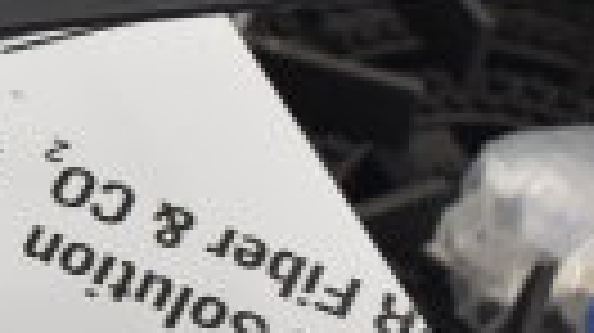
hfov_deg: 11.8
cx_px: -666
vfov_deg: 7.6
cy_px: 178
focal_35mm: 160
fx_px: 2518
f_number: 3.8
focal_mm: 22
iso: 560
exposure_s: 1/40
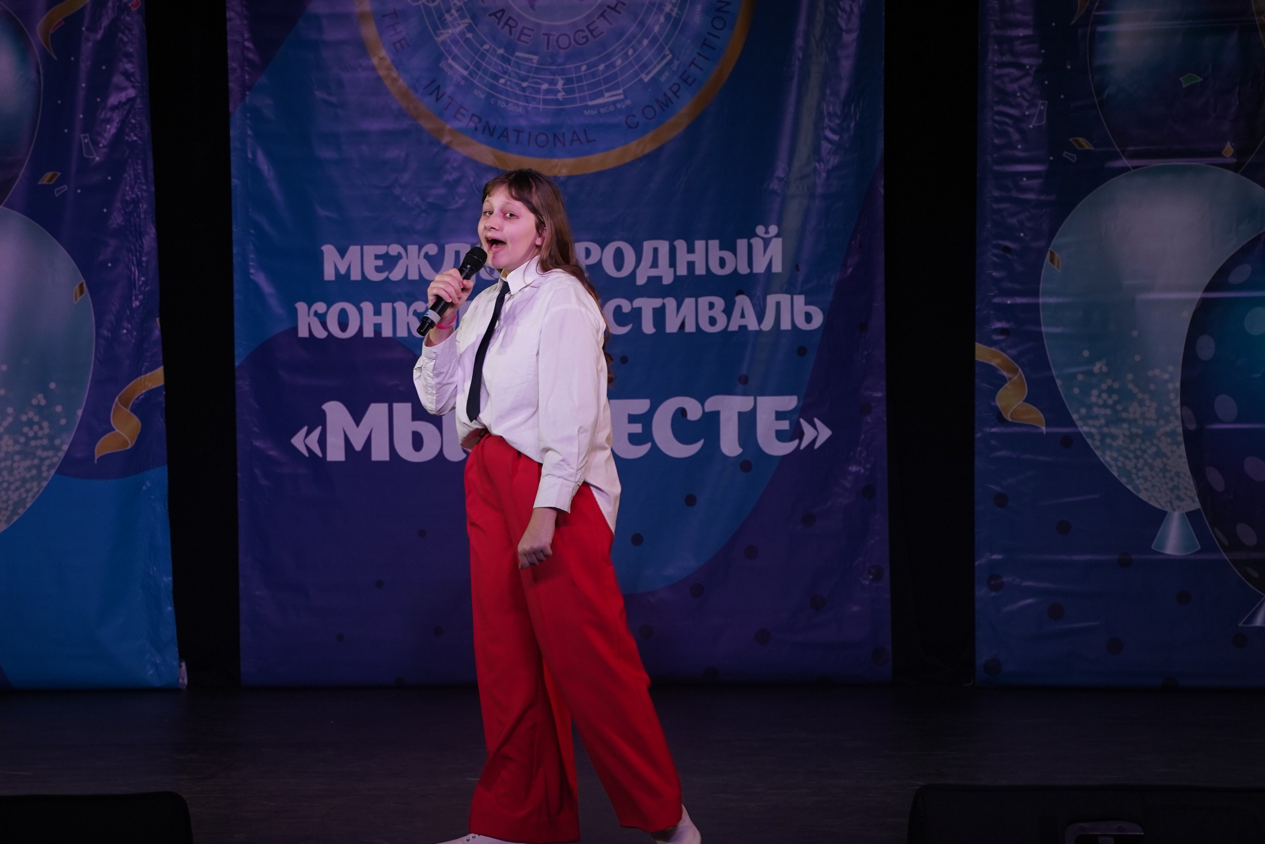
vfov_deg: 8.9
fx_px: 5412
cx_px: 535
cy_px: 468
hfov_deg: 13.3
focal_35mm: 154
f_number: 5.6
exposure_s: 1/250
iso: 1600
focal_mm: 127
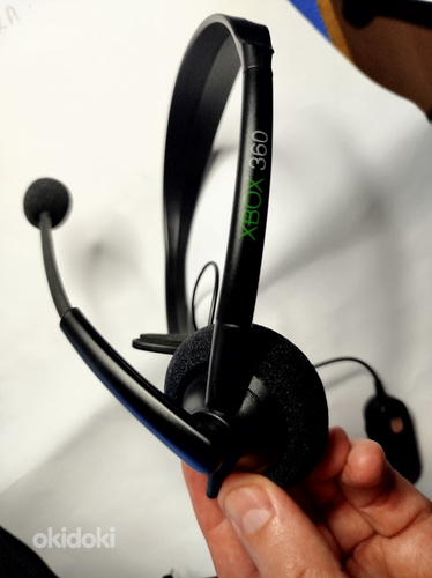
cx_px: 216
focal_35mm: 24
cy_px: 289
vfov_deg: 71.6
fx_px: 400
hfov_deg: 56.7
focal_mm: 5.31
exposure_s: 1/50
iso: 100
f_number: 1.7
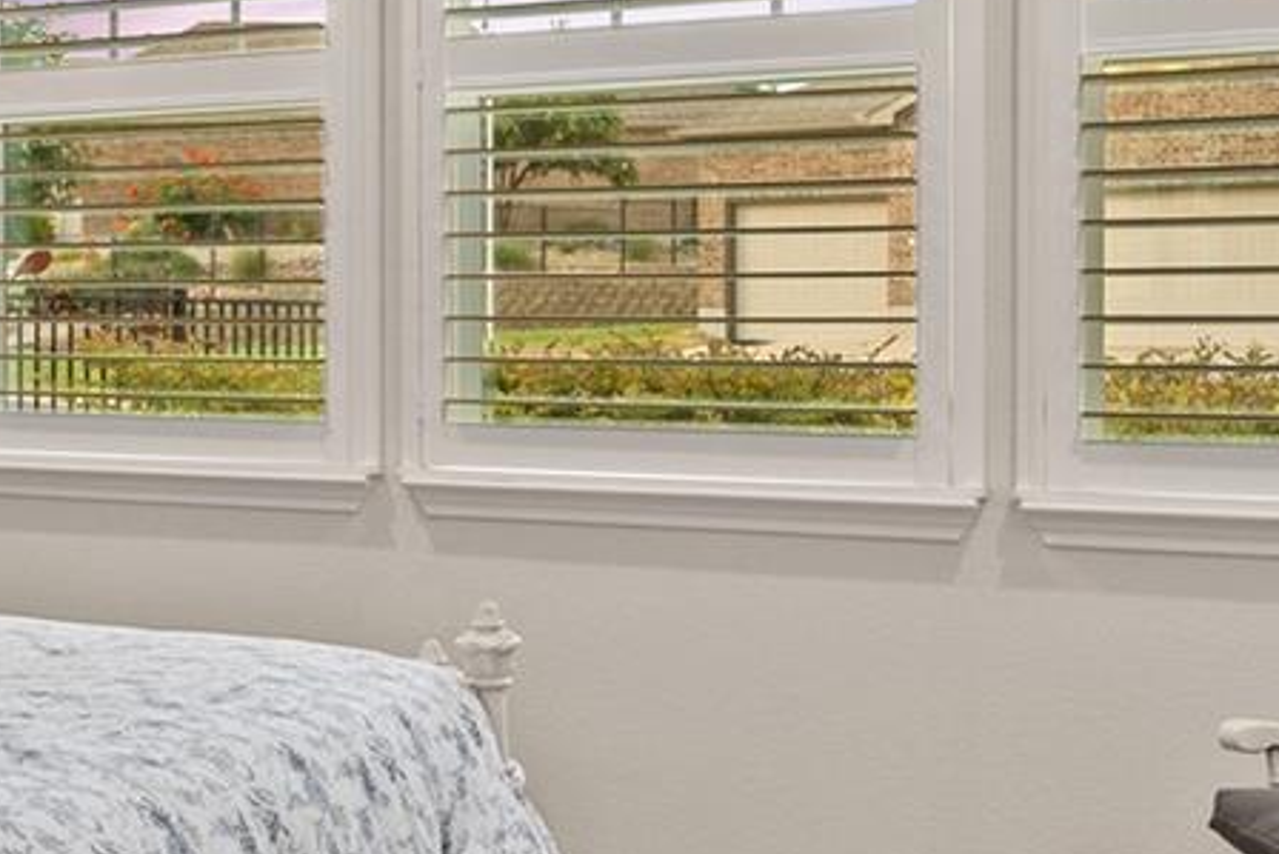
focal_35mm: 64
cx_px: -228
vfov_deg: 21.2
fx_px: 2274
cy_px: 307
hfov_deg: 27.8
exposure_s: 1/10
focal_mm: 14
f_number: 8
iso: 800
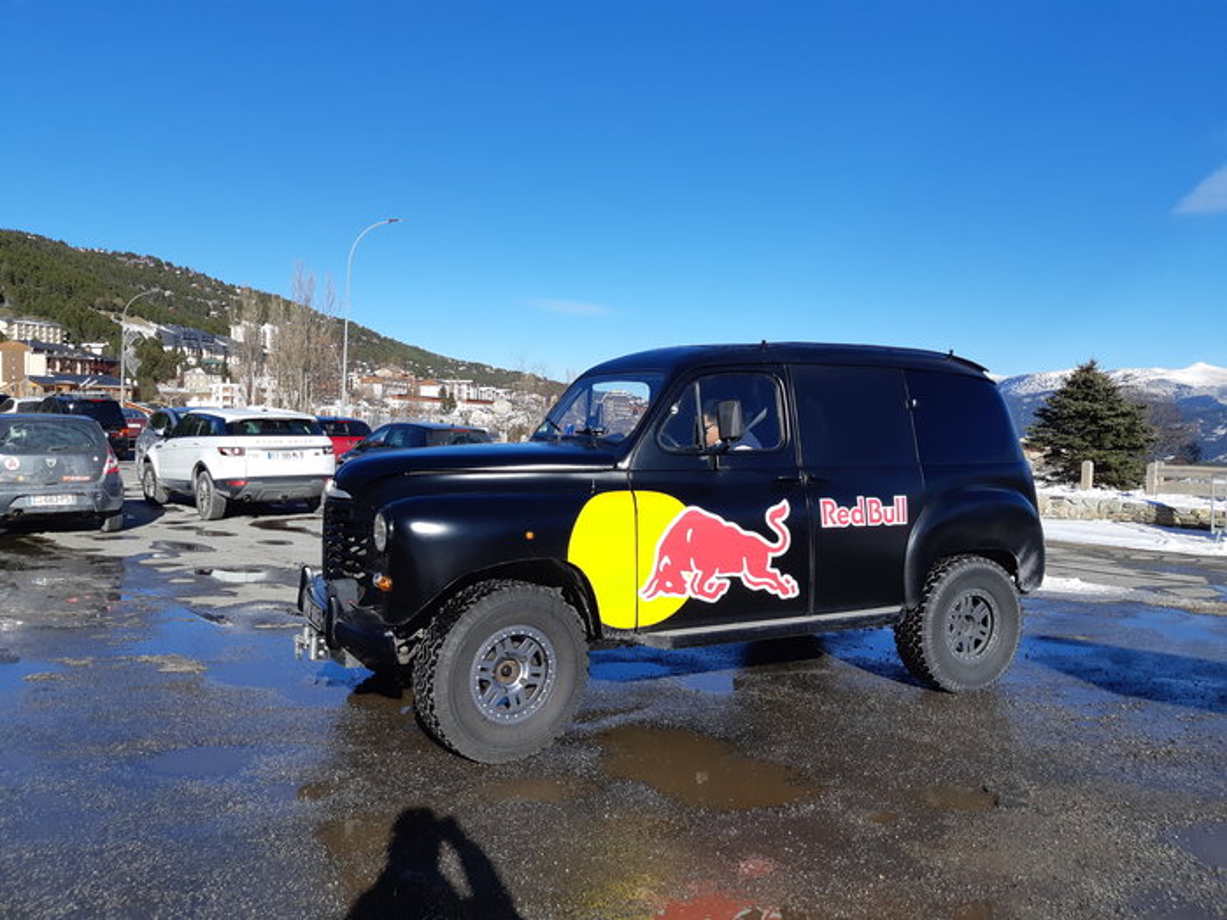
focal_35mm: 26
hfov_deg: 67.3
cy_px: 460
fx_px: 922
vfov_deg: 53.1
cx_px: 614
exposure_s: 1/2222
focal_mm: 3.93
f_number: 1.7
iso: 40
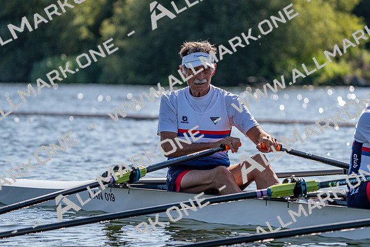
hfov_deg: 8.6
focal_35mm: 239
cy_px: 124
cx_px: 185
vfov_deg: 5.8
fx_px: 2457
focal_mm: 239
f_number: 5.6
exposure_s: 1/2000
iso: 320
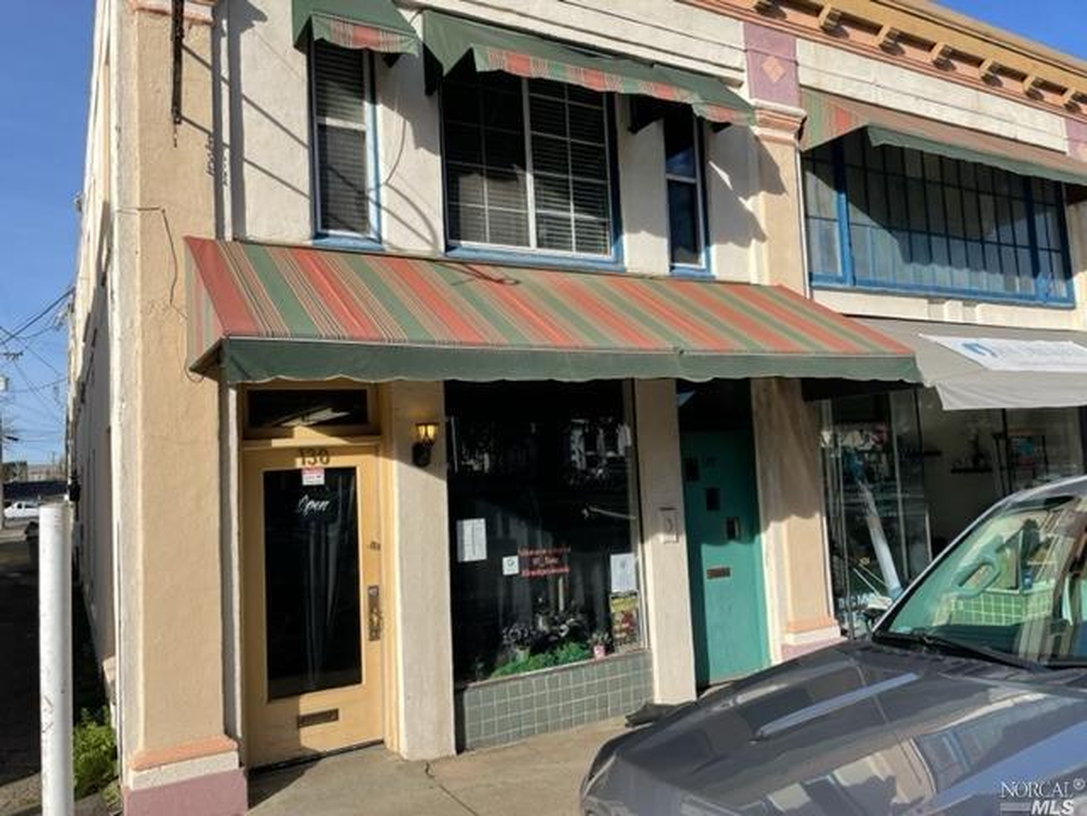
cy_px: 408
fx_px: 816
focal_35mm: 26
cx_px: 544
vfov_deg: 53.1
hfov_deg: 67.3
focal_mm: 4.2
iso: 32
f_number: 1.6
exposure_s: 1/3401
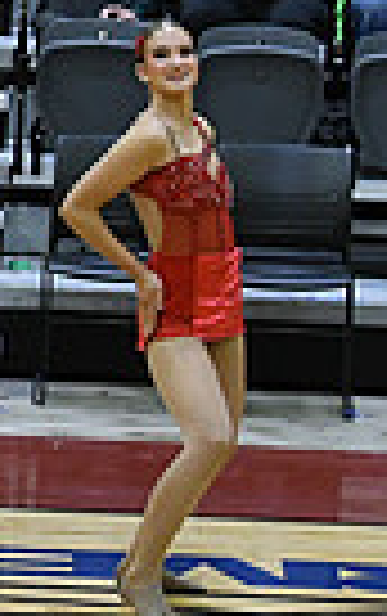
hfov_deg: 2.6
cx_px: -819
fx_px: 8478
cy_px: 348
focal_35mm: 504
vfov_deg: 4.2
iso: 5000
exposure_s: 1/500
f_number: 4
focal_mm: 78
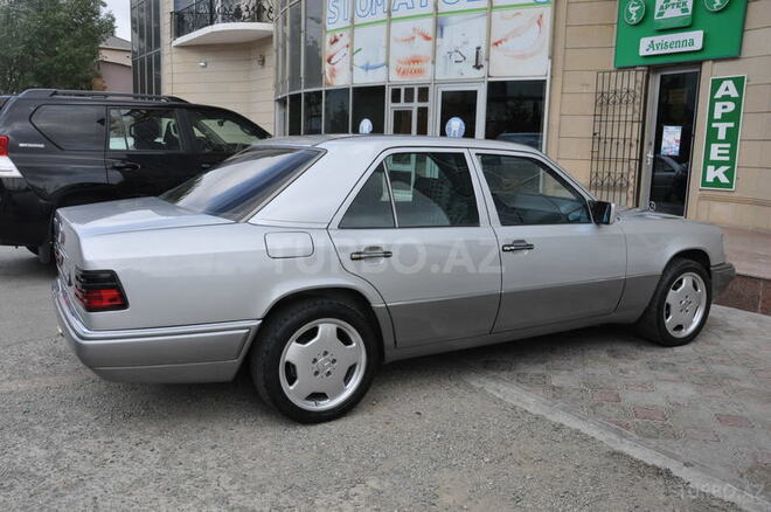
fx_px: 674
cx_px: 386
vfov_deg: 41.6
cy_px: 256
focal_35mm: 32
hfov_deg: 59.6
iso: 800
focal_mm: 21
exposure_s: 1/500
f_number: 11
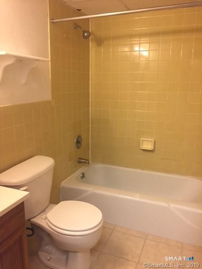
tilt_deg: -12.7
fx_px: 226
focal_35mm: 29
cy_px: 134
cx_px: 101
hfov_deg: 48.2
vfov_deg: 61.7
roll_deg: +0.1
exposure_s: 1/30
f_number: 2.2
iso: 160
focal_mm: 4.15
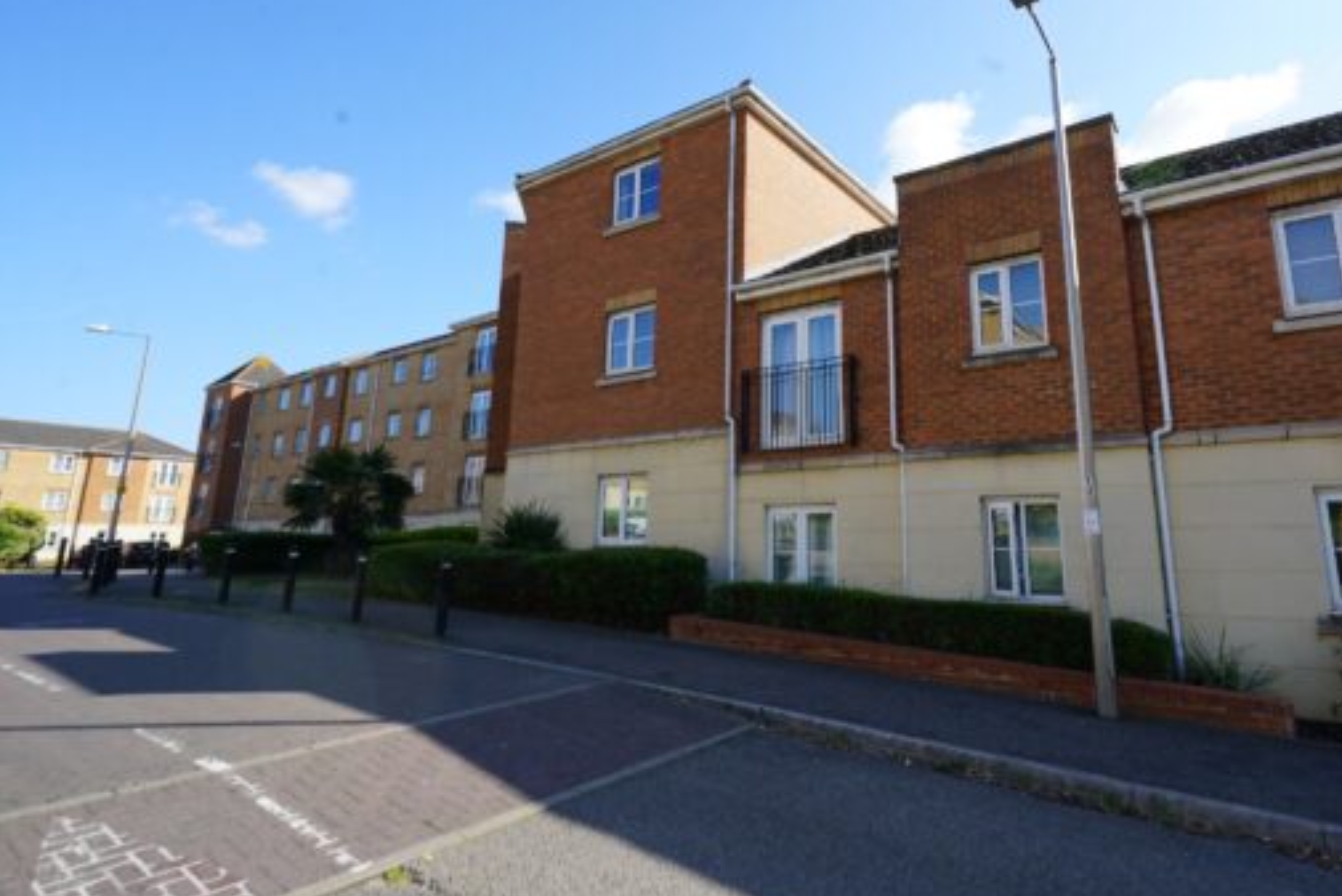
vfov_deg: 64.3
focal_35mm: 19
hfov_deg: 86.0
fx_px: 708
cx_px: 795
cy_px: 388
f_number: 10
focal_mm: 16
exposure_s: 1/80
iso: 100
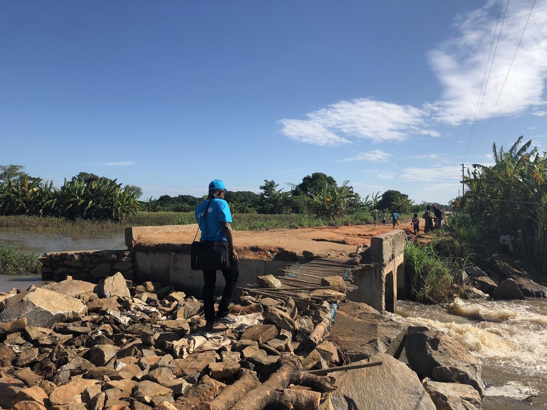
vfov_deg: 49.7
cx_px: 274
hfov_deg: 63.4
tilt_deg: +1.0
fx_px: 442
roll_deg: +1.4
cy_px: 205
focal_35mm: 28
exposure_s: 1/2404
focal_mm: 3.99
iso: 20
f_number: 1.8
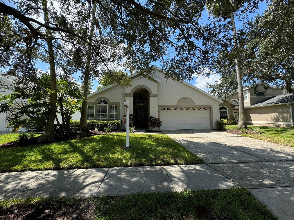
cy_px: 110
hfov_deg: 102.1
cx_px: 147
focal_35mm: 14
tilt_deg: +1.6
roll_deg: -0.6
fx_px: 119
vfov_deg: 85.7
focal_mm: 2.22
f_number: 2.2
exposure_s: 1/620
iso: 40
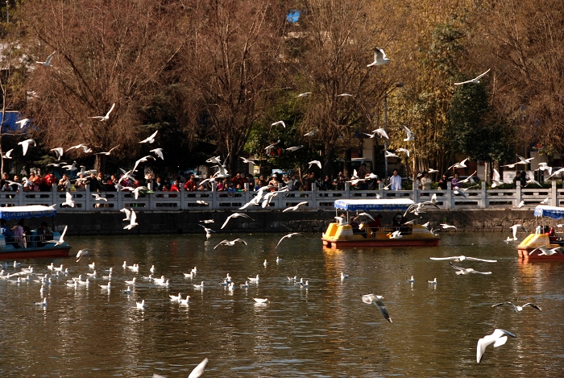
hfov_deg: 13.0
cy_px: 189
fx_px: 2471
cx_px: 282
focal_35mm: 158
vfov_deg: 8.7
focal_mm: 105
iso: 200
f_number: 8
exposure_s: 1/320
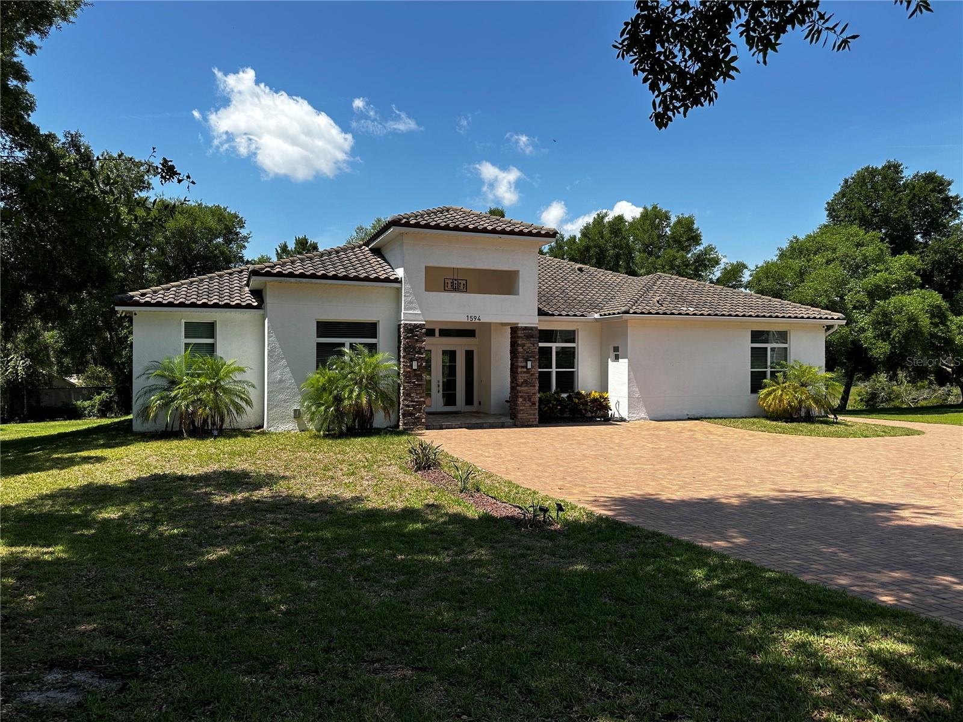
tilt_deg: +0.0
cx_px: 482
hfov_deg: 71.6
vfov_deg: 56.8
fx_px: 668
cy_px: 361
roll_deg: -0.1
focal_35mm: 24
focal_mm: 6.86
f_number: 1.78
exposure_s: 1/3155
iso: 80
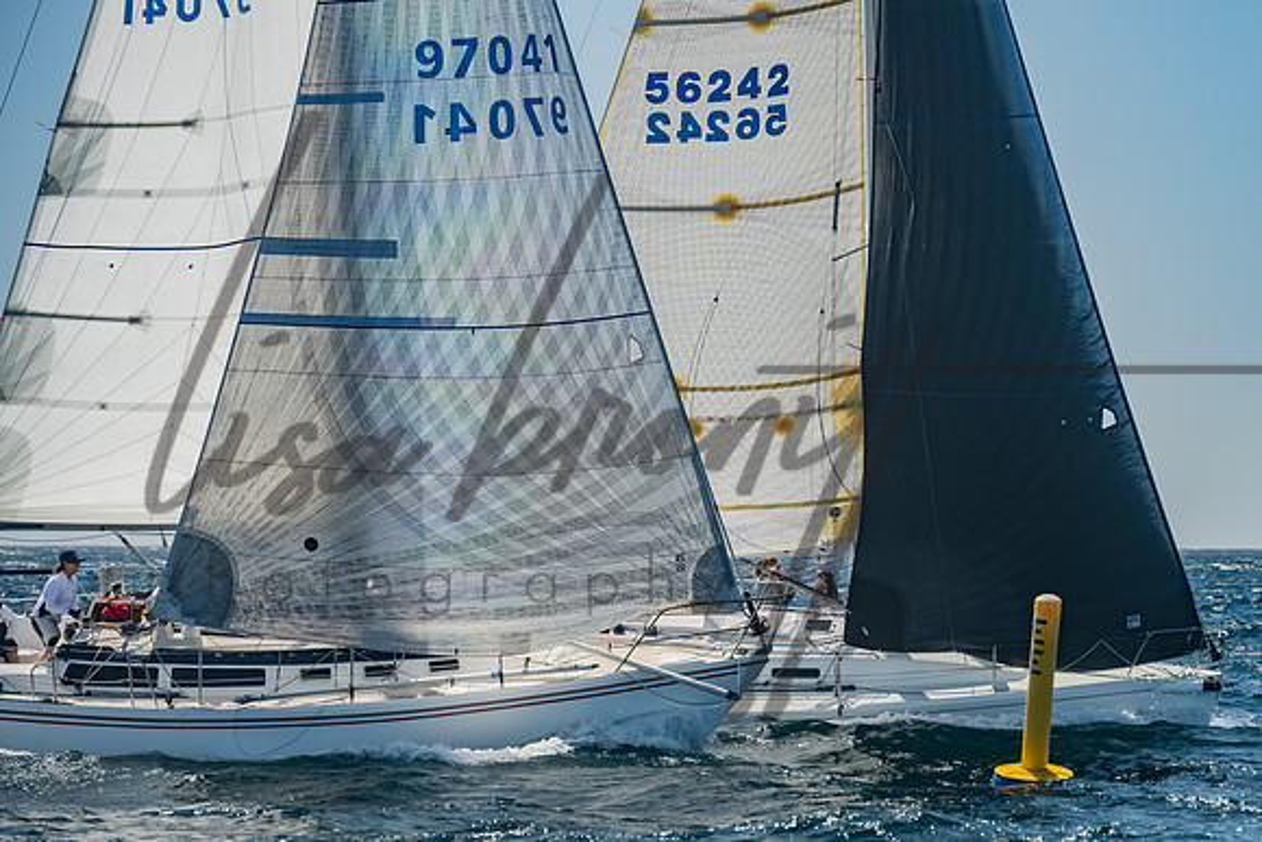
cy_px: 444
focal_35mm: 180
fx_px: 6321
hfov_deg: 11.4
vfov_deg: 7.6
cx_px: 774
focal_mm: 145
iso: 160
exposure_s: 1/320
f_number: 6.3
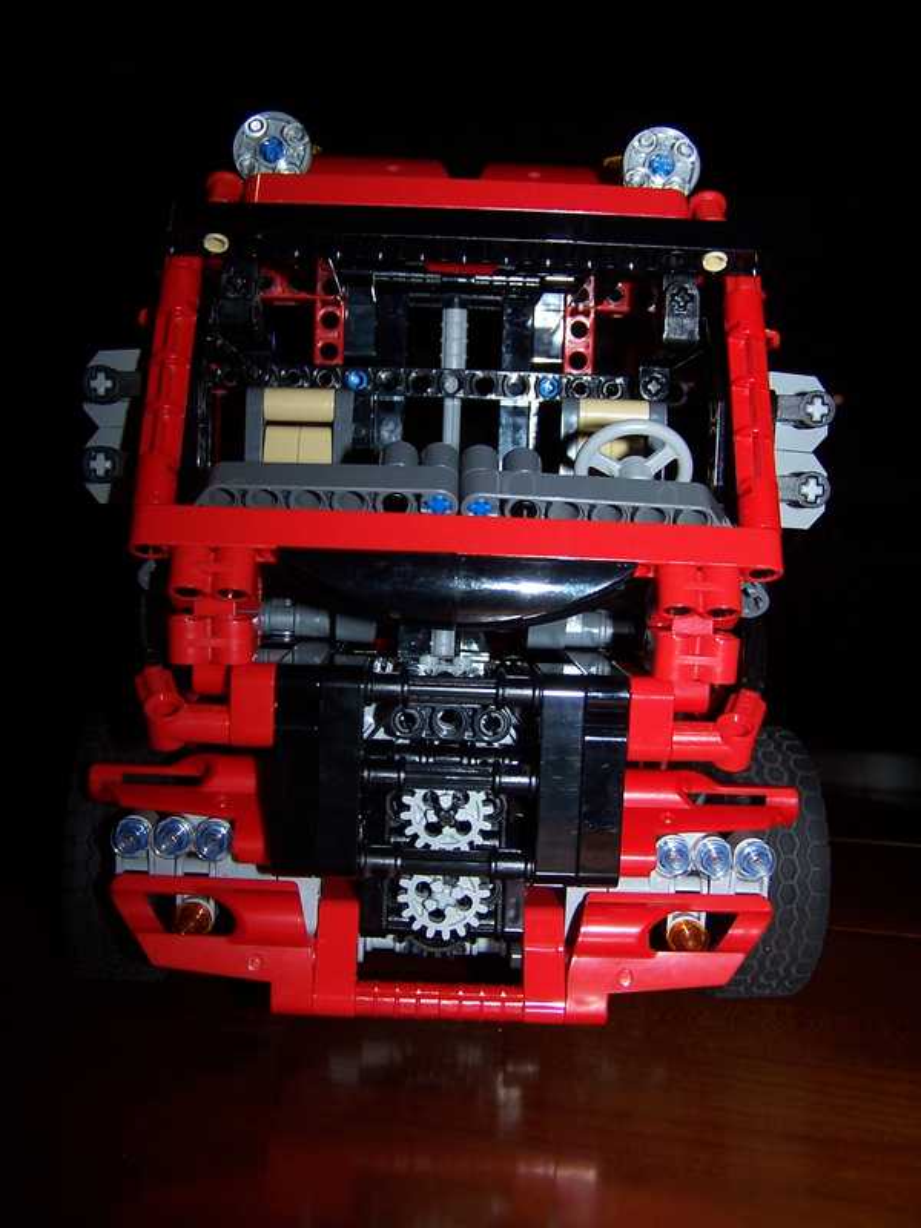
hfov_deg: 37.7
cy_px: 614
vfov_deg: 49.0
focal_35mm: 38
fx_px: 1348
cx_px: 460
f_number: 2.8
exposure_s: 1/60
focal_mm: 6.3
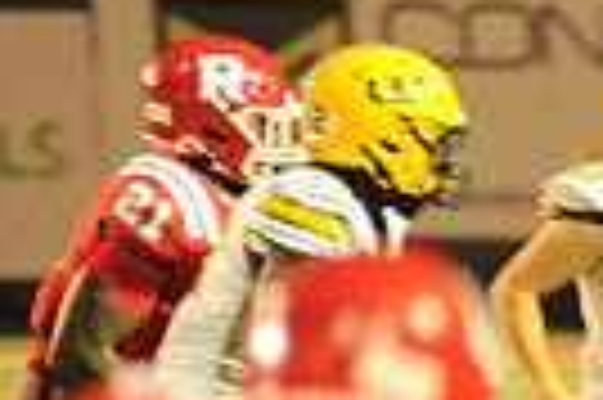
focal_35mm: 863
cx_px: 1260
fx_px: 14438
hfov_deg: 2.4
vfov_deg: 1.6
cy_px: 548
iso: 5000
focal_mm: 200
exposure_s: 1/320
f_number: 3.2
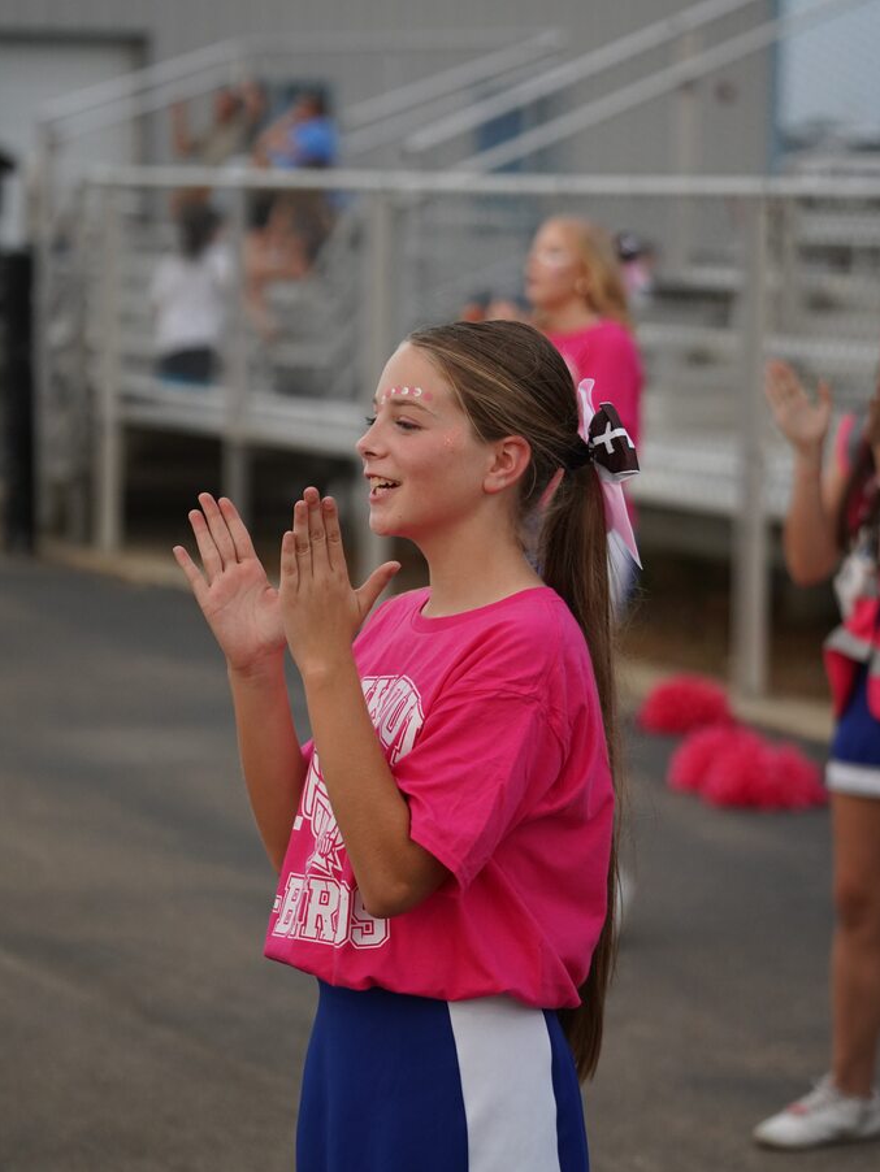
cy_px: 581
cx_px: 440
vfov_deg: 15.0
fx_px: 4438
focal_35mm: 131
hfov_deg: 11.3
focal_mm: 120
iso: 2500
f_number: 4
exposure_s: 1/2000
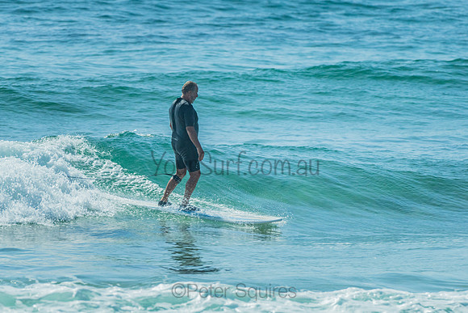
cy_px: 172
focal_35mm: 613
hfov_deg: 3.4
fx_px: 7975
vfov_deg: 2.2
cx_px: 181
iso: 640
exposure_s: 1/200
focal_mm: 500
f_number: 5.6
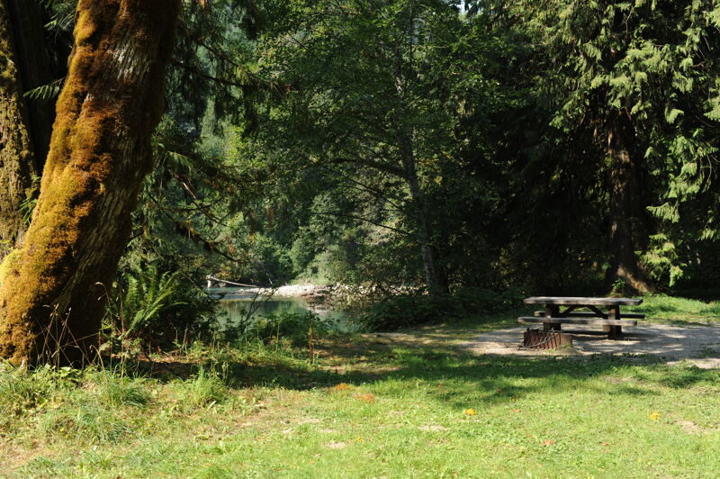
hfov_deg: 54.5
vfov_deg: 37.8
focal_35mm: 35
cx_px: 360
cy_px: 240
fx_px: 699
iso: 200
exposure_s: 1/125
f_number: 10
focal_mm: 35
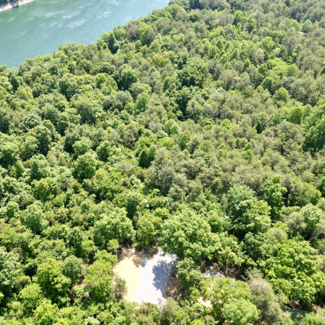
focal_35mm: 29
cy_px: 165
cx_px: 130
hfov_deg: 55.2
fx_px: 308
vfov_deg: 55.6
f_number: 1.7
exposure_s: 1/800
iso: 110
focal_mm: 6.72
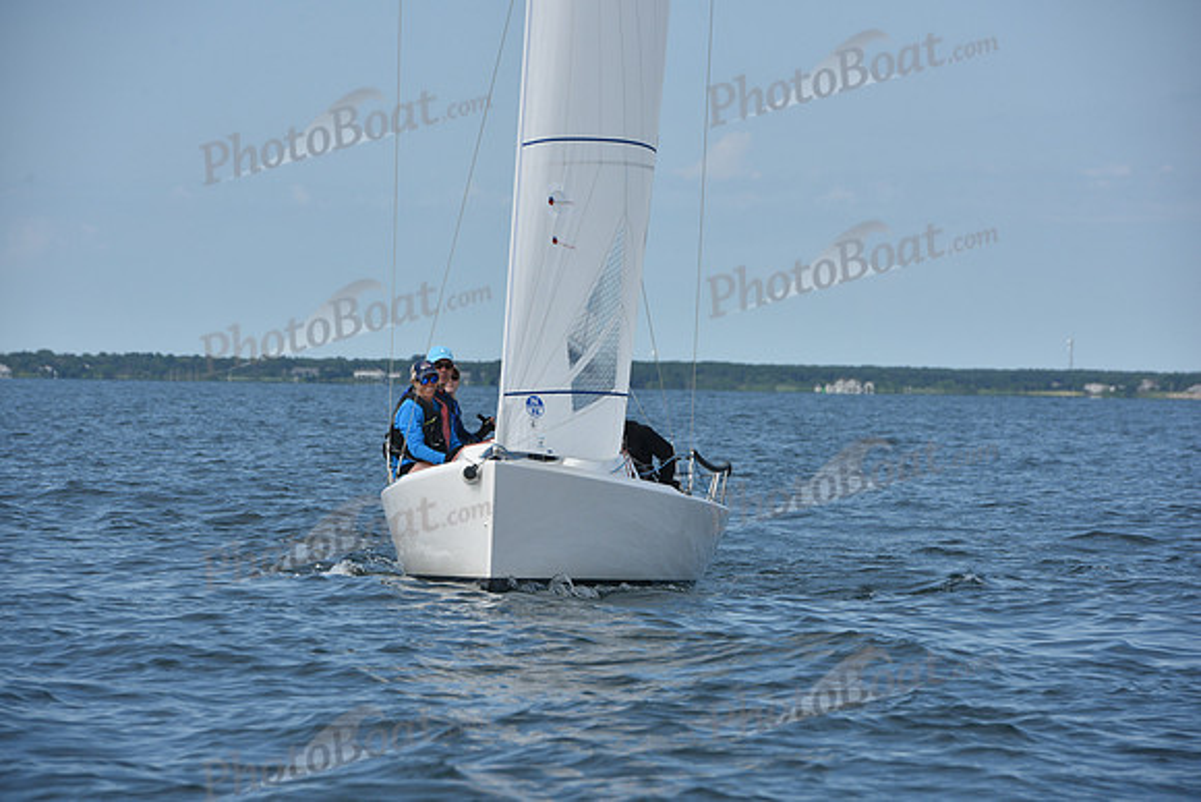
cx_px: 600
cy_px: 401
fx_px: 6673
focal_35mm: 200
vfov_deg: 6.9
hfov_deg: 10.3
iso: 320
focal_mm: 200
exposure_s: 1/1250
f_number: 9
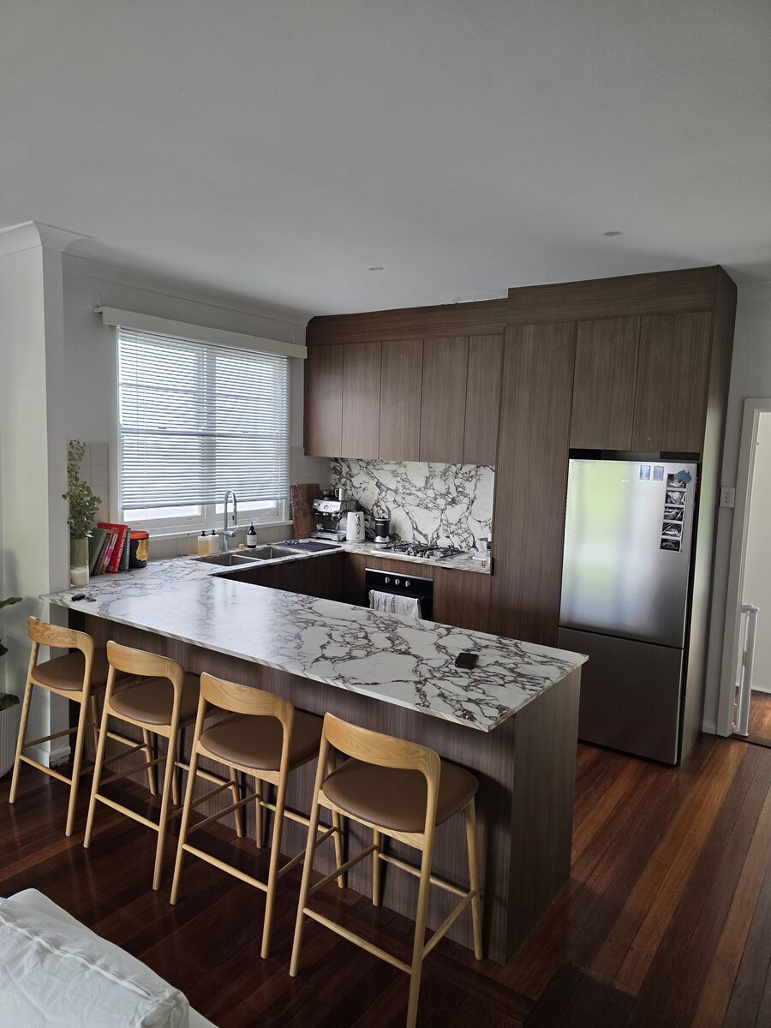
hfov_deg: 58.9
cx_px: 386
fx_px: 683
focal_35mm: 23
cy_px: 514
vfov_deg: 73.9
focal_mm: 6.3
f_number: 1.7
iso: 200
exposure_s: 1/100
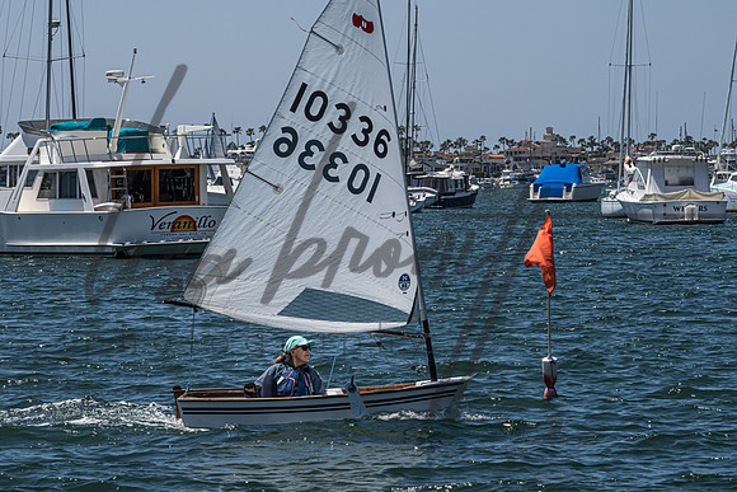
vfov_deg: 7.8
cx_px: 311
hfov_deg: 11.6
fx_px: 3625
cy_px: 239
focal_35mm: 177
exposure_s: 1/400
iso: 250
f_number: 18
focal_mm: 130
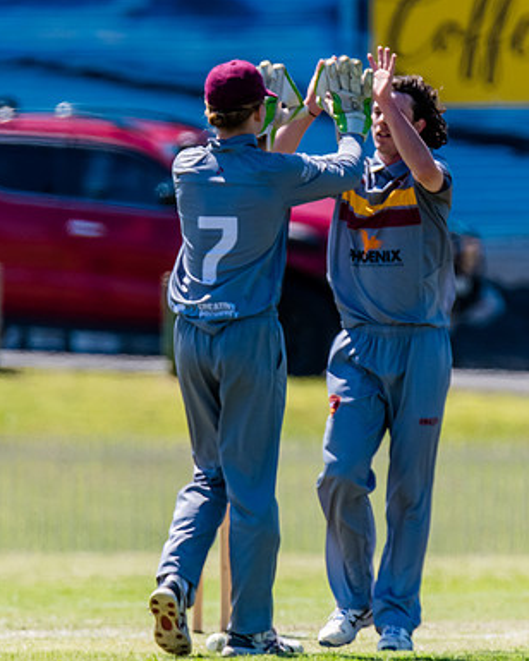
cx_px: 291
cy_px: 192
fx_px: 23563
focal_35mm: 1204
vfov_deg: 1.6
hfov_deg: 1.3
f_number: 6.3
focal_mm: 600
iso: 640
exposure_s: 1/2000
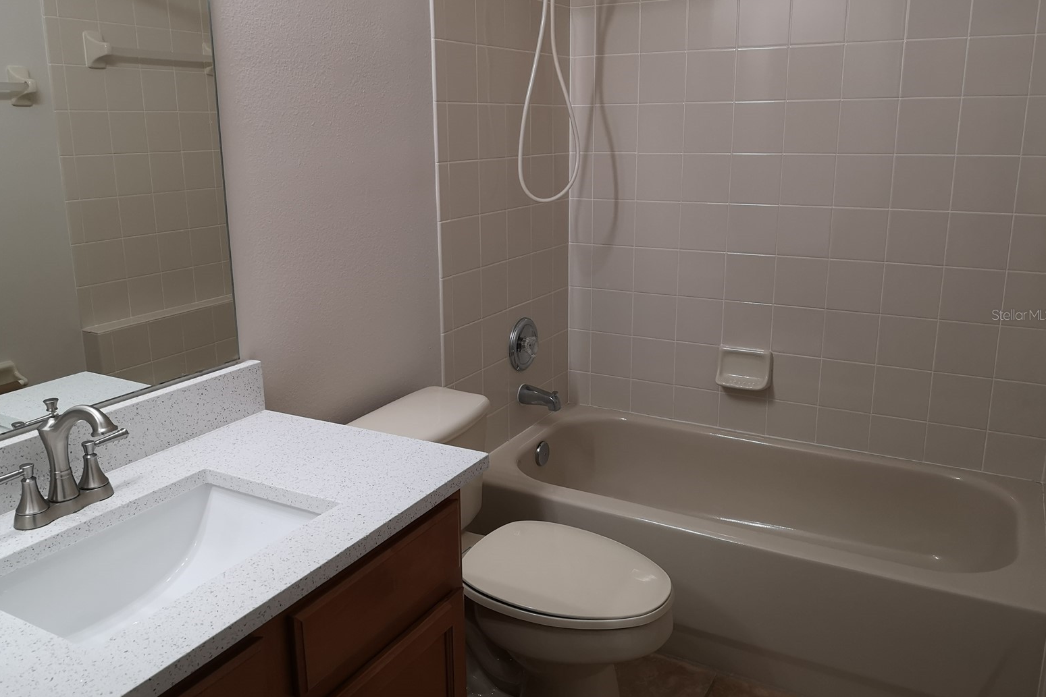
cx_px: 515
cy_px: 314
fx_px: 843
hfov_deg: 63.7
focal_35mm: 29
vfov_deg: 44.9
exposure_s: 1/60
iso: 64
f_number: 1.8
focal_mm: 5.58
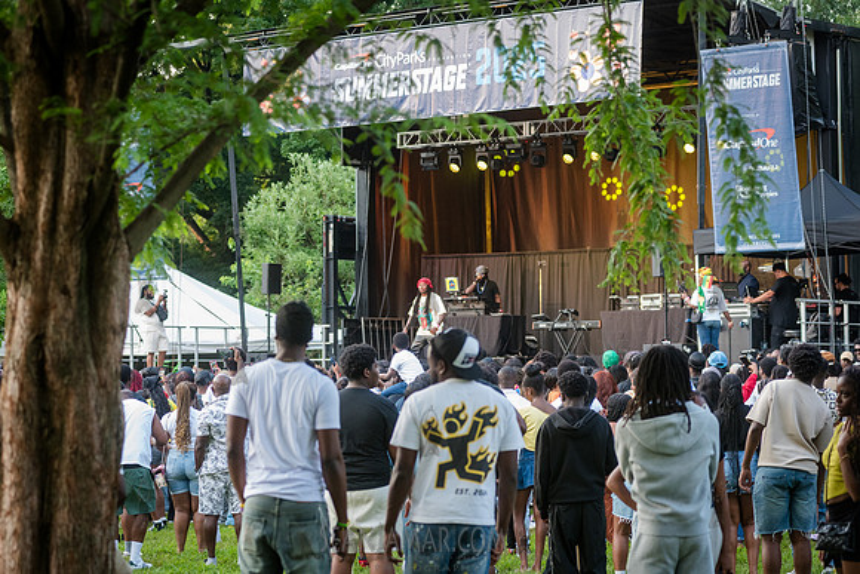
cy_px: 287
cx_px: 430
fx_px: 2543
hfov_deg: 19.2
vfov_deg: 12.9
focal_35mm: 106
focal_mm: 105
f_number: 4
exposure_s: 1/400
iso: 2000
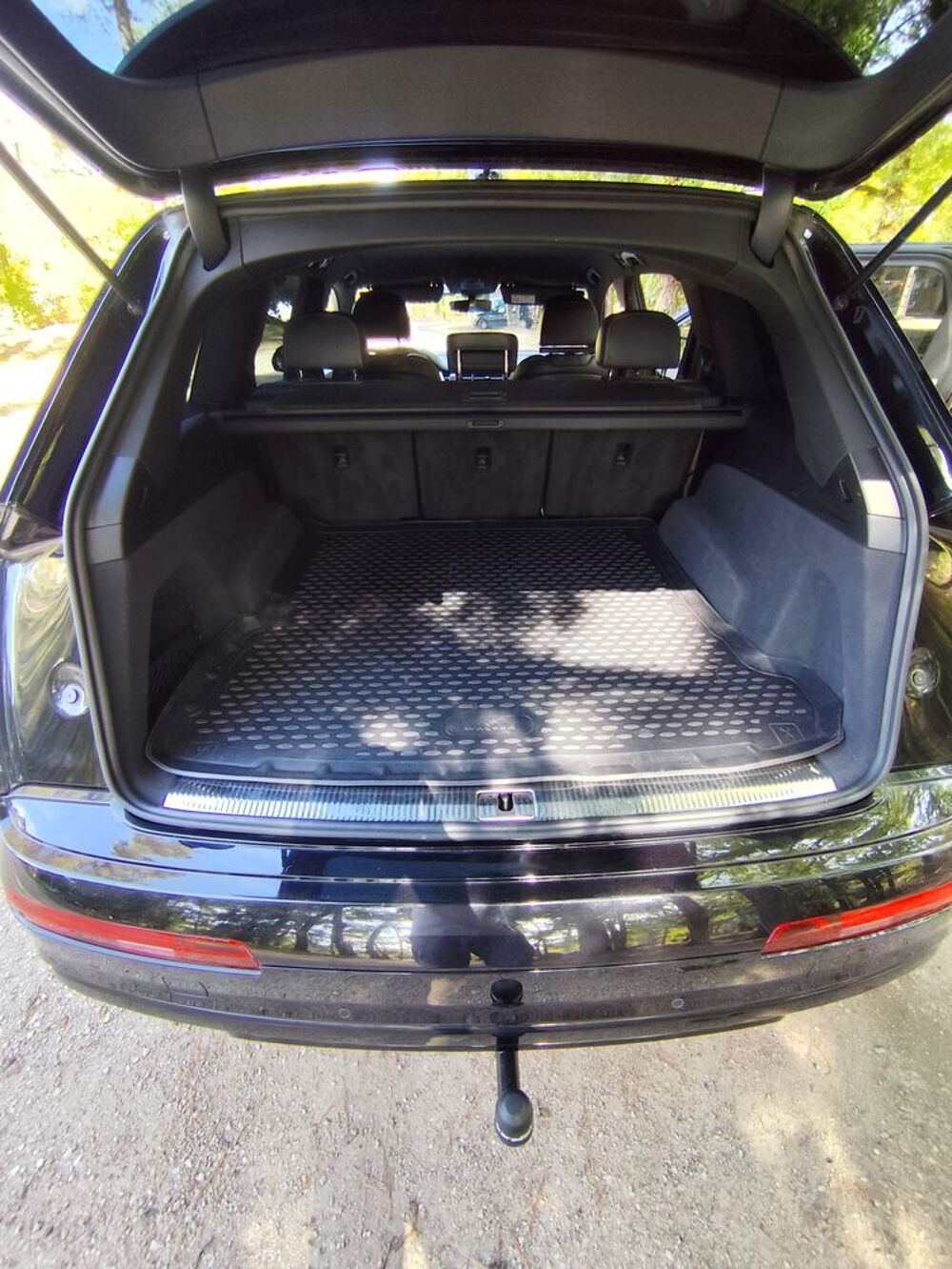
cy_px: 634
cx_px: 476
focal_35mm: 16
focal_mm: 1.65
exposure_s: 1/100
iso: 80
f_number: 2.2
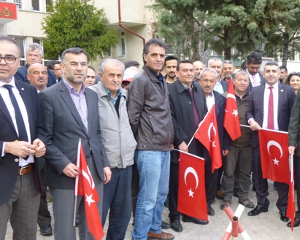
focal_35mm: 41
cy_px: 134
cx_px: 197
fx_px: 364
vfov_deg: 36.5
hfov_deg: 44.2
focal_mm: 4.9
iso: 100
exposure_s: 1/100
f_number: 3.3
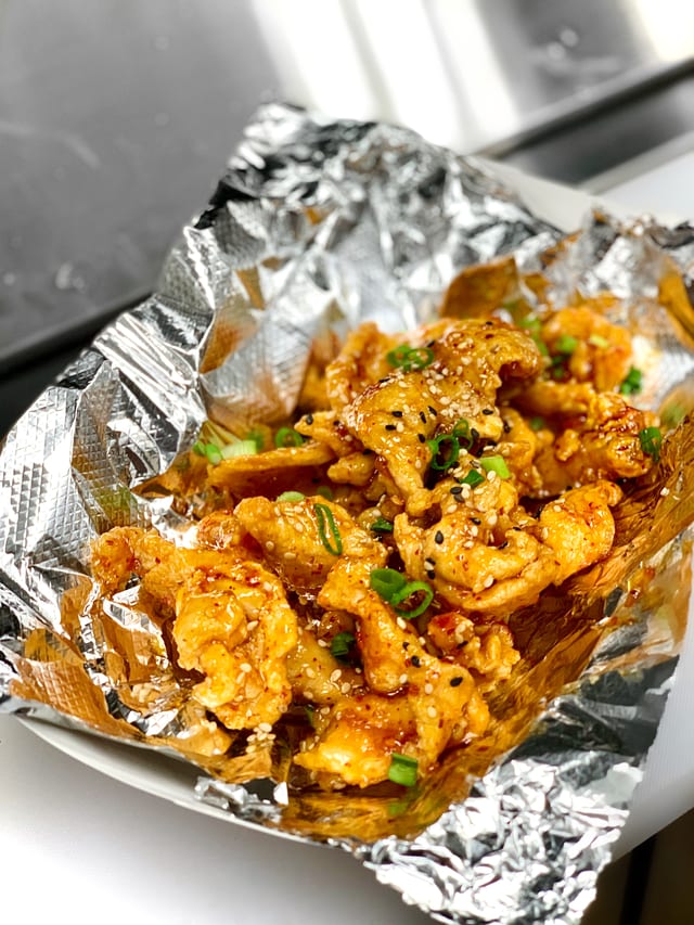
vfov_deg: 36.8
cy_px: 462
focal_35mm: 52
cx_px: 347
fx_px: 1390
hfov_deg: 28.0
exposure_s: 1/64
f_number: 2.4
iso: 125
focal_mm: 6
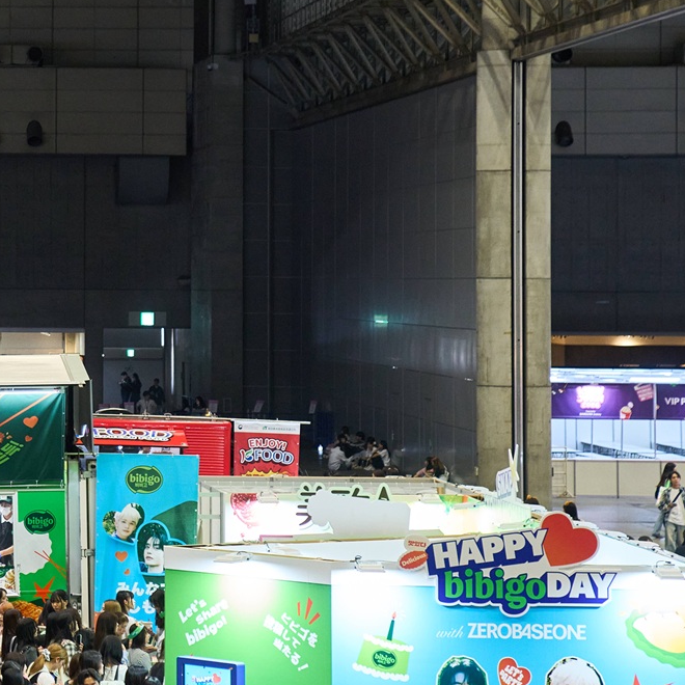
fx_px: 3157
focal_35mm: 141
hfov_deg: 12.1
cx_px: -139
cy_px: 390
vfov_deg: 12.4
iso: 1600
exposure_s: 1/160
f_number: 3.2
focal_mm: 62
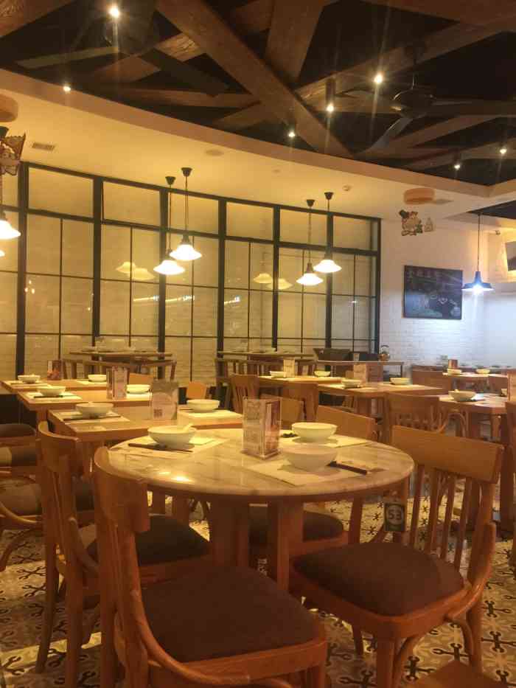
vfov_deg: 61.7
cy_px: 344
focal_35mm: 29
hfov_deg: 48.2
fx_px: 576
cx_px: 258
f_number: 2.2
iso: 125
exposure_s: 1/17
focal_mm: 4.15
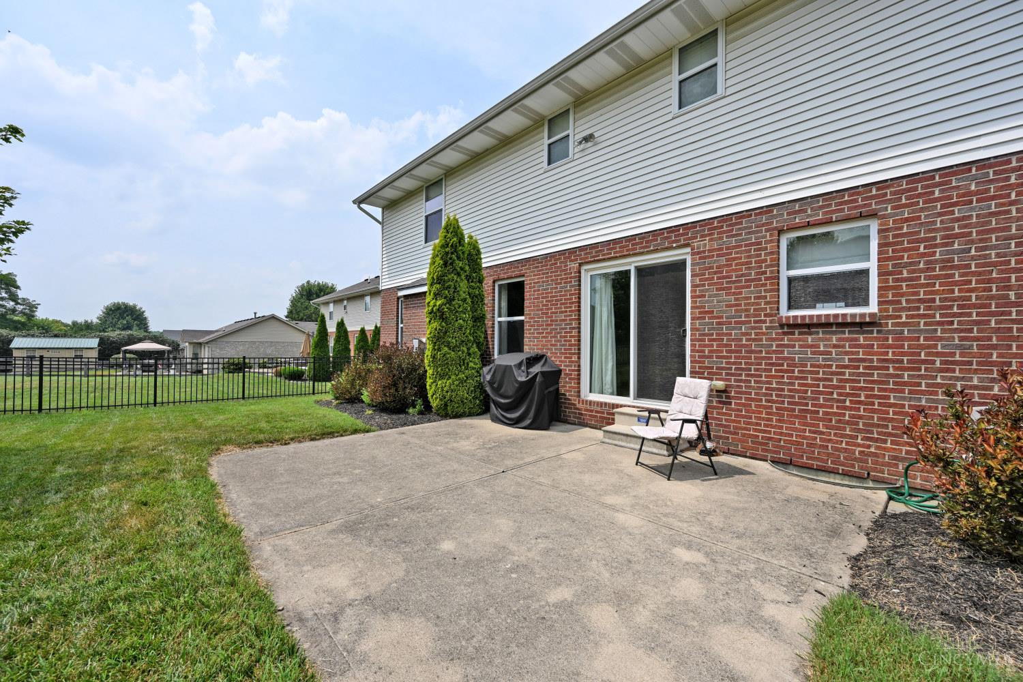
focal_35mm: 14
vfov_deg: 81.2
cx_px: 512
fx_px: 398
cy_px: 341
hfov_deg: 104.3
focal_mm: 14
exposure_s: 1/400
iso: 100
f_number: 7.1
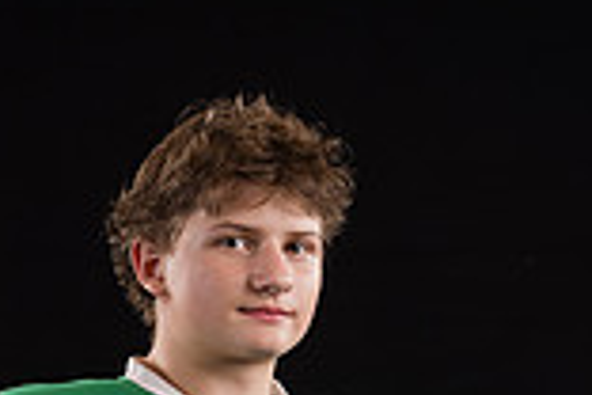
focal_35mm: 179
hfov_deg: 11.5
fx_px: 2943
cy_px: 621
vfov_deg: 7.5
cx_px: 243
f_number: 3.5
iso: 80
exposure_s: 1/160
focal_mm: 48
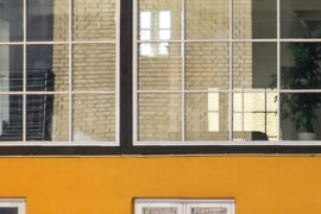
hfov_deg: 17.9
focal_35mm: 108
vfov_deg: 12.7
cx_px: 398
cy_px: 149
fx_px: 963
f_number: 8
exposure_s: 1/250
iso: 400
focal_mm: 19
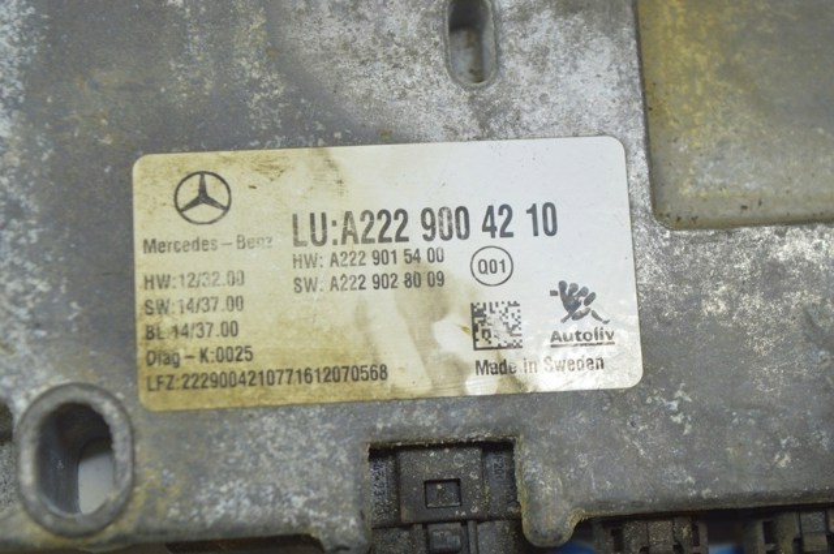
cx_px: 417
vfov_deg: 16.5
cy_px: 277
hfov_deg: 24.6
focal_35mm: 82
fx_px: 1909
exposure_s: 1/40
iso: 400
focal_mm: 55
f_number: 5.6
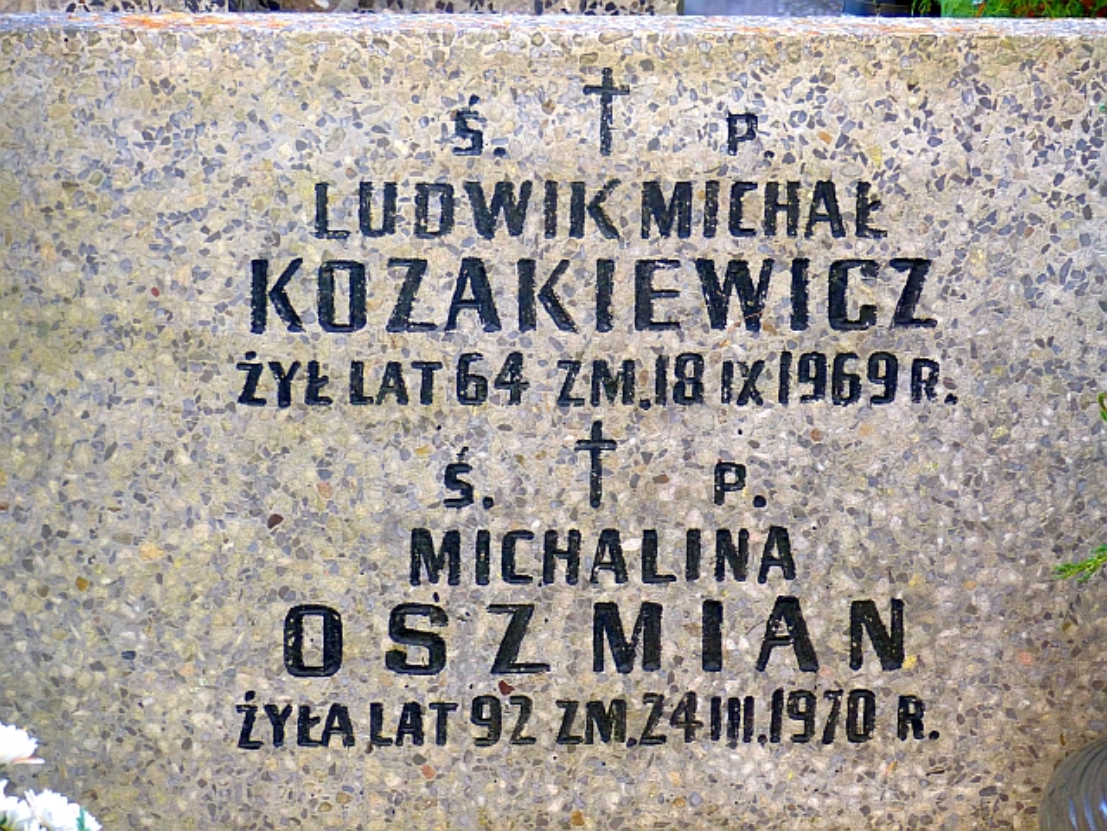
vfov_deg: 12.5
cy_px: 416
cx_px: 554
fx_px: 3806
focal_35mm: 119
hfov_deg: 16.6
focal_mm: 21.4
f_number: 2.8
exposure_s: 1/60
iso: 125
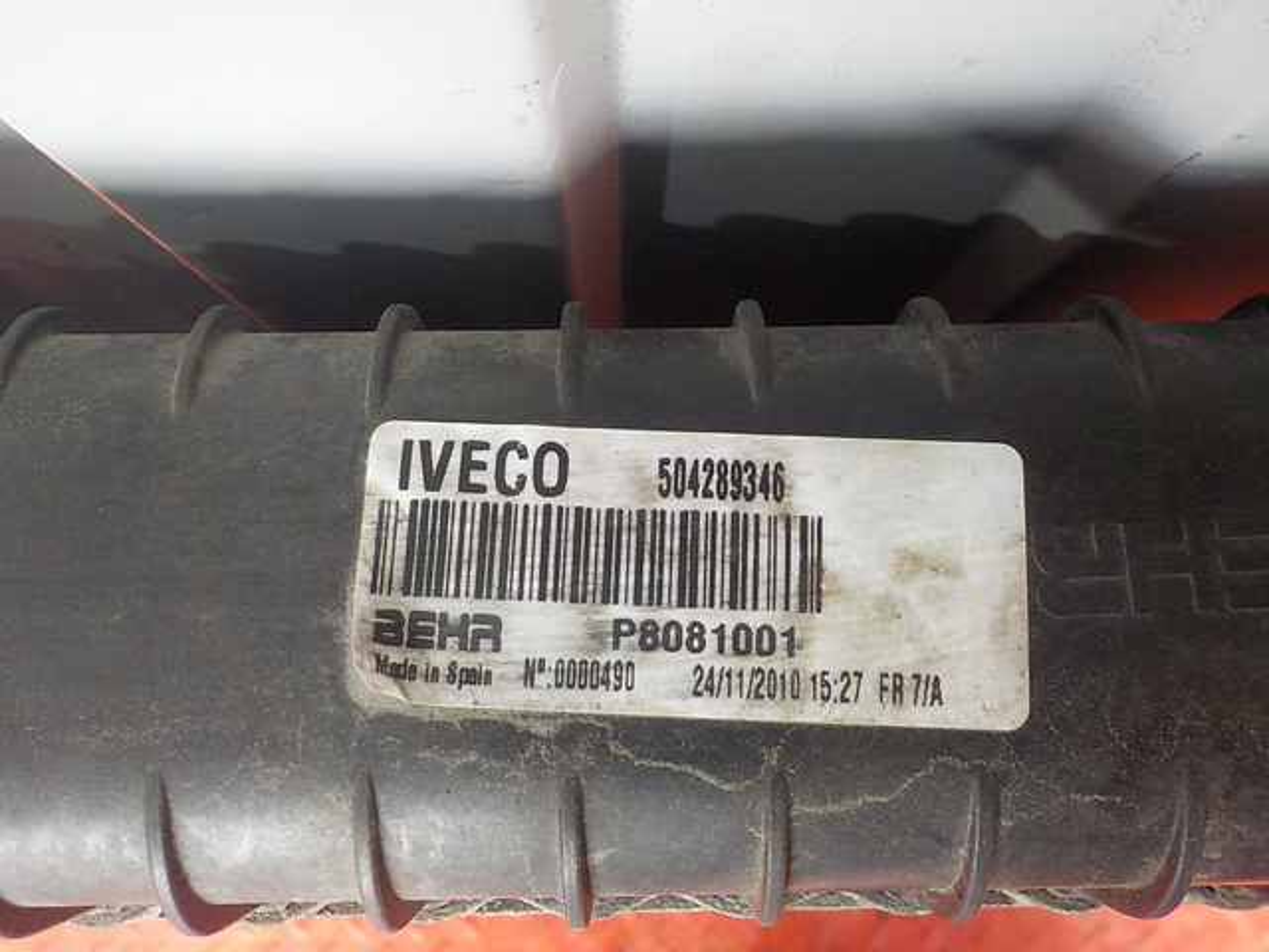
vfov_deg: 46.8
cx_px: 634
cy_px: 476
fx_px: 1100
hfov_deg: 60.0
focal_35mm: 30
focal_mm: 4.1
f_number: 3.3
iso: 360
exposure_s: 1/30
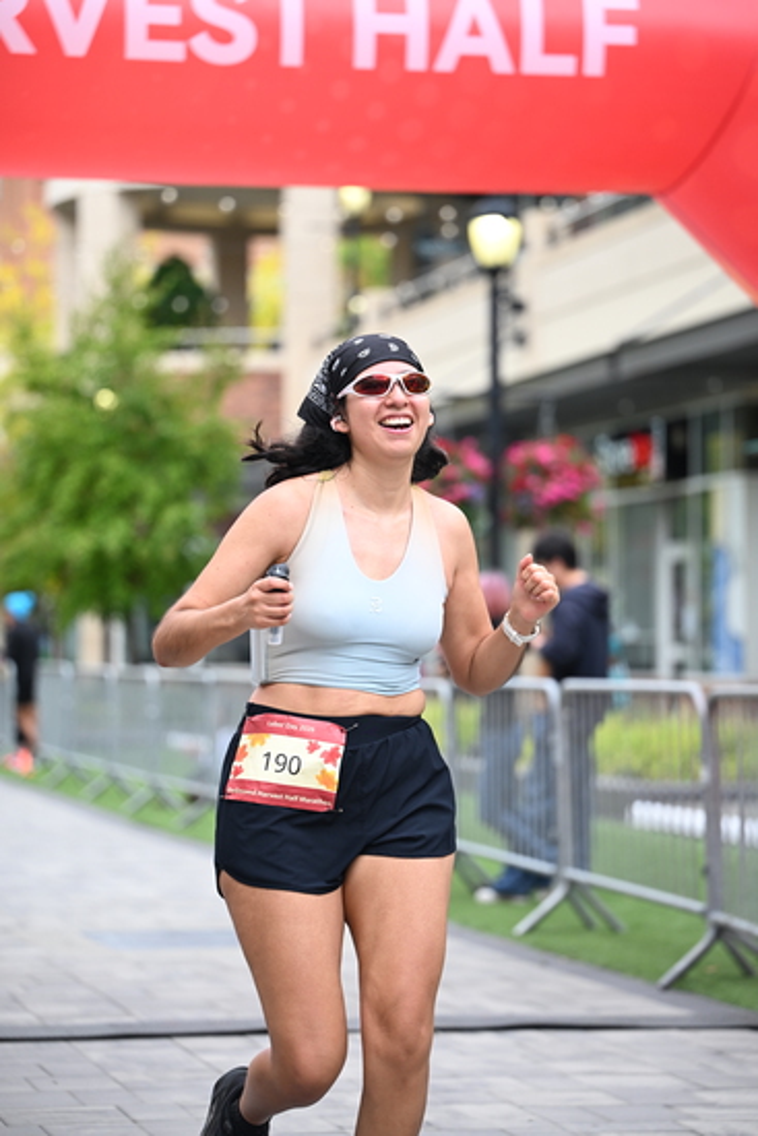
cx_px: 379
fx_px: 3188
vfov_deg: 20.2
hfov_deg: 13.6
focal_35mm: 101
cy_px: 568
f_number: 2.8
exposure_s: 1/1600
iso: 640
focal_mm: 101
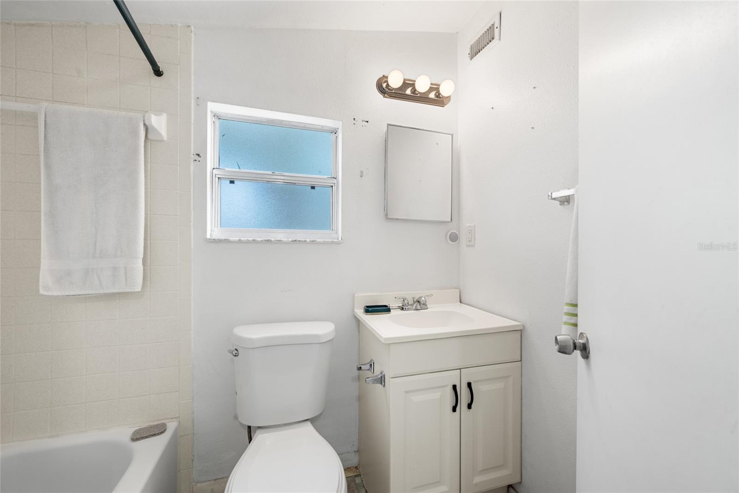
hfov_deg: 104.2
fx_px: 287
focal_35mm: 14
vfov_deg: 81.2
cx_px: 370
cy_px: 246
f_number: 9
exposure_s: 1/4
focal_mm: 14
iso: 250
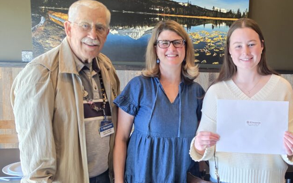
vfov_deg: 32.0
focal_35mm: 40
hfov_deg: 47.9
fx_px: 319
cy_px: 100
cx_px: 209
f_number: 1.4
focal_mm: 6.5
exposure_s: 1/120
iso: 250
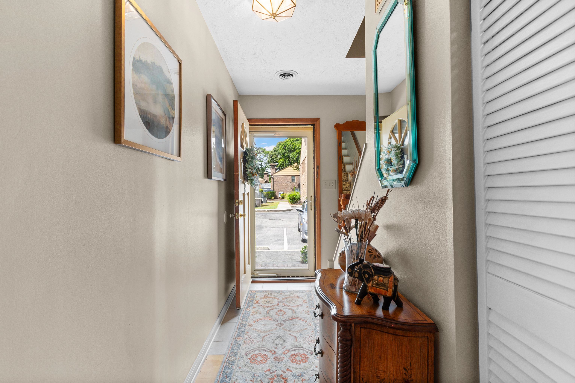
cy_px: 192
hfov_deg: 96.7
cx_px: 288
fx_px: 256
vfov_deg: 73.7
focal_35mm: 16
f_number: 4.8
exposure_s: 1/20
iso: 100
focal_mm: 11
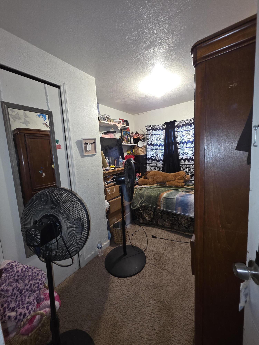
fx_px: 130
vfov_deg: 106.2
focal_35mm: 13
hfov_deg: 89.9
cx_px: 130
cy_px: 172
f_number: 1.9
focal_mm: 2.2
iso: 125
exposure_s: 1/10.9
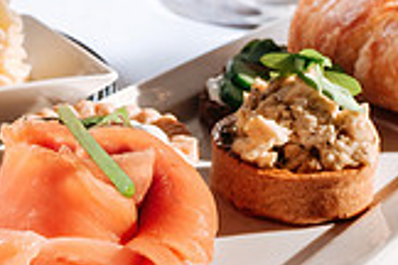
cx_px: -2
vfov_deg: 12.3
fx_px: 1227
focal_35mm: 111
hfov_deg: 18.0
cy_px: 58
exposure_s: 1/60
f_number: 8
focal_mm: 20.6
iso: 160
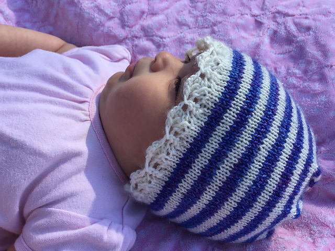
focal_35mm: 29
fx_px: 281
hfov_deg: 61.7
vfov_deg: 48.2
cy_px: 126
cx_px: 168
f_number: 2.2
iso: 32
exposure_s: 1/775
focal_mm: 4.15
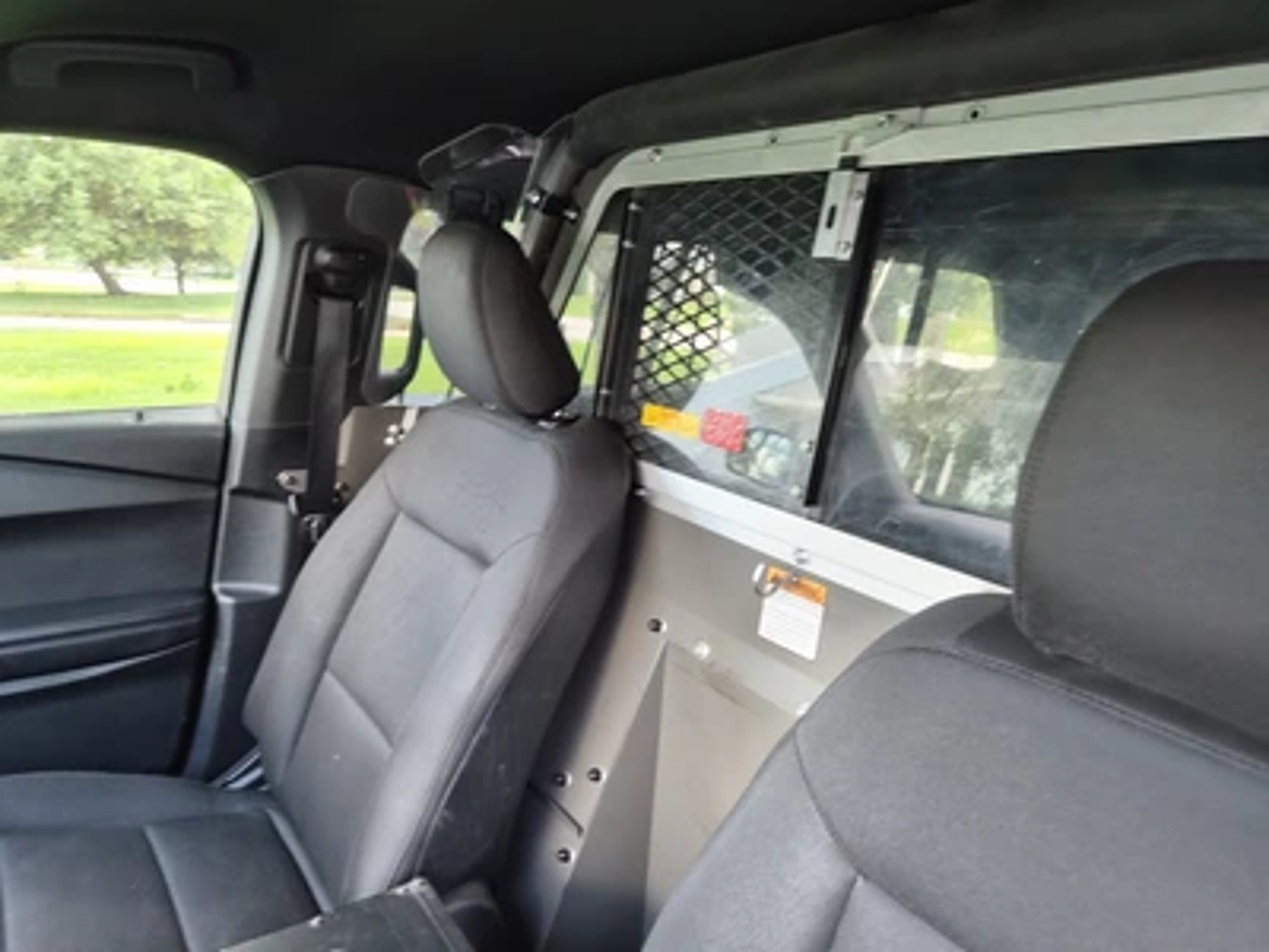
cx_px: 634
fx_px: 843
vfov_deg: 58.9
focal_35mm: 23
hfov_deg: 73.9
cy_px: 476
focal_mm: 5.4
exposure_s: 1/120
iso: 200
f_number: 1.8
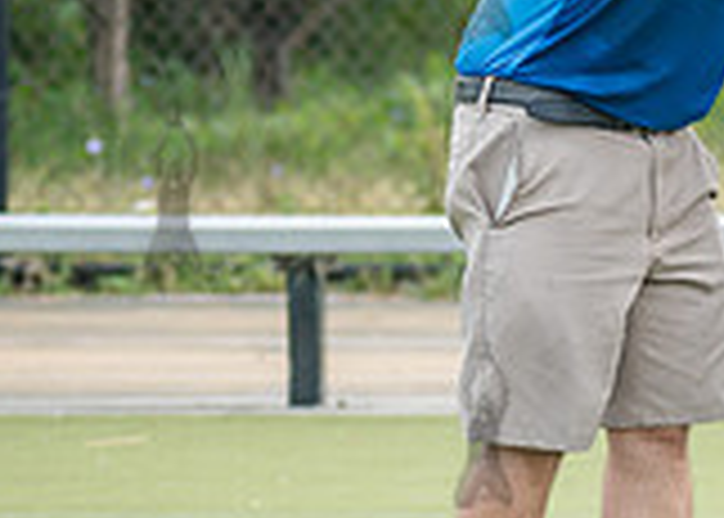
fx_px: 15052
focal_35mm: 732
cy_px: 140
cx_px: 862
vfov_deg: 2.0
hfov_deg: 2.8
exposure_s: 1/1000
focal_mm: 145
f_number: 4
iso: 250
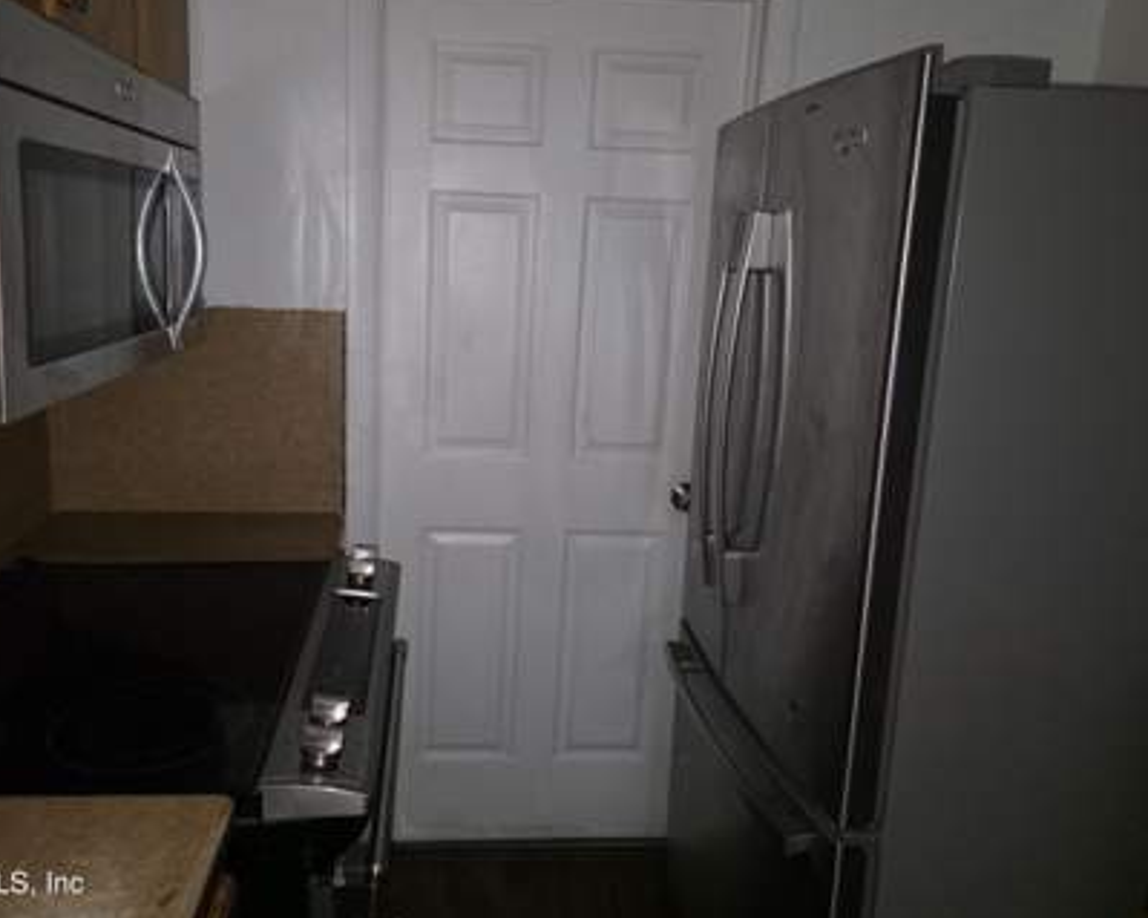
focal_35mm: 27
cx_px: 506
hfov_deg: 63.9
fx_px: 917
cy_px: 410
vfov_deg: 53.1
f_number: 1.7
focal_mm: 6.3
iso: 1600
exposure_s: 1/60
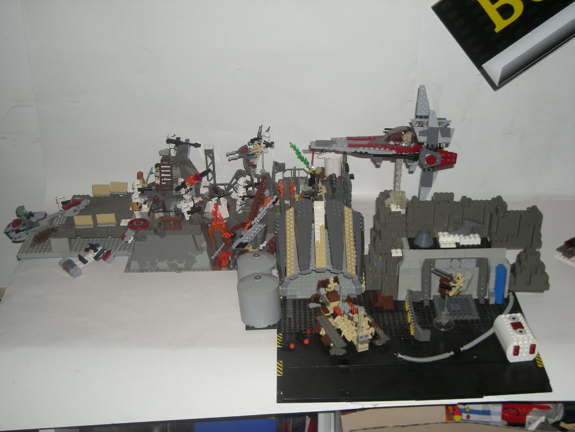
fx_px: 897
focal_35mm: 54
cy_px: 216
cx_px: 288
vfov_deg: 27.0
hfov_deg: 35.5
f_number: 3.3
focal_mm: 8.8
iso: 50
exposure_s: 1/60
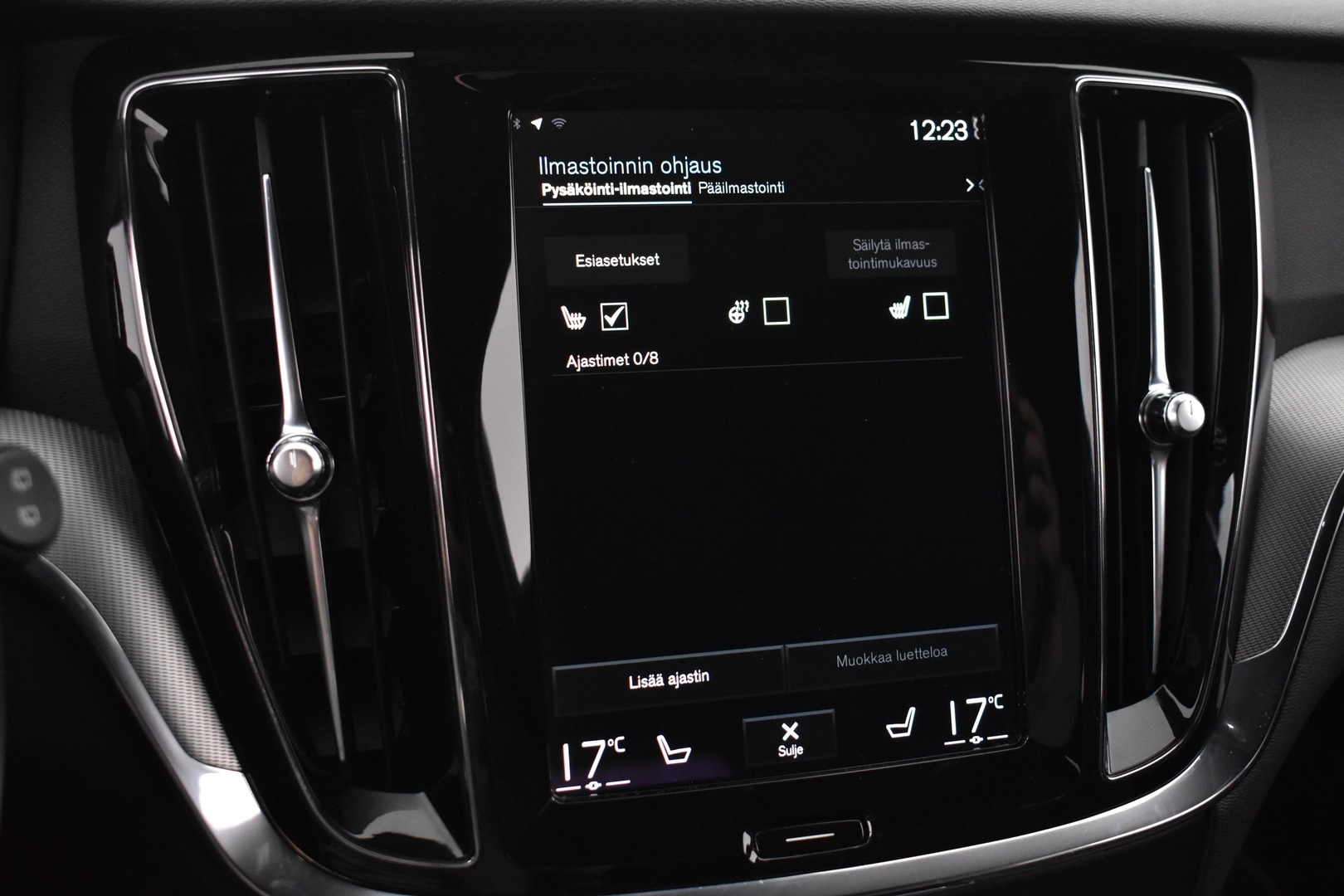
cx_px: 672
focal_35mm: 40
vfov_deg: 33.0
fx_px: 1512
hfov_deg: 47.9
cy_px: 448
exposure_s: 1/30
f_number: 4
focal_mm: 27
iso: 3200
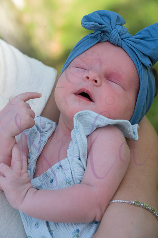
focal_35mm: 81
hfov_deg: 16.8
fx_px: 534
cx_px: 79
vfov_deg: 25.1
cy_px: 119
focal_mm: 81
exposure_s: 1/320
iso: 400
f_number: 7.1
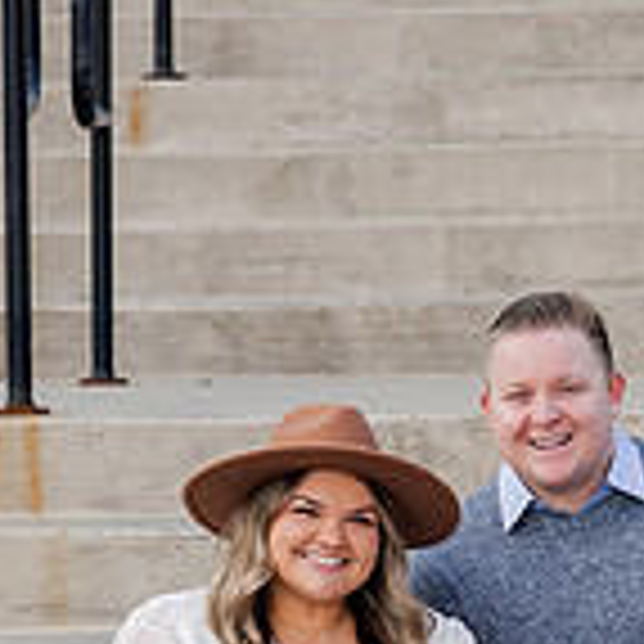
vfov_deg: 7.6
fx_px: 4799
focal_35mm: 228
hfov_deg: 7.7
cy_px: 779
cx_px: 491
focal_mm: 85
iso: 64
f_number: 3.5
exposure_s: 1/125
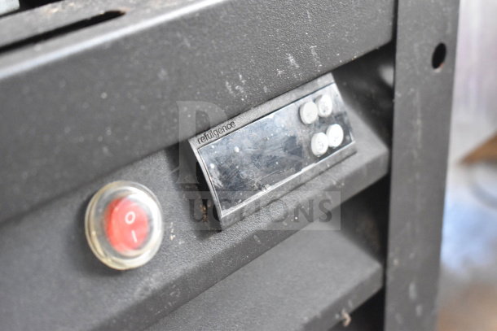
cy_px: 166
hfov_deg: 29.2
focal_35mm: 69
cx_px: 248
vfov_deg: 19.7
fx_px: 953
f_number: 5.3
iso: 6400
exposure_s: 1/80
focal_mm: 46
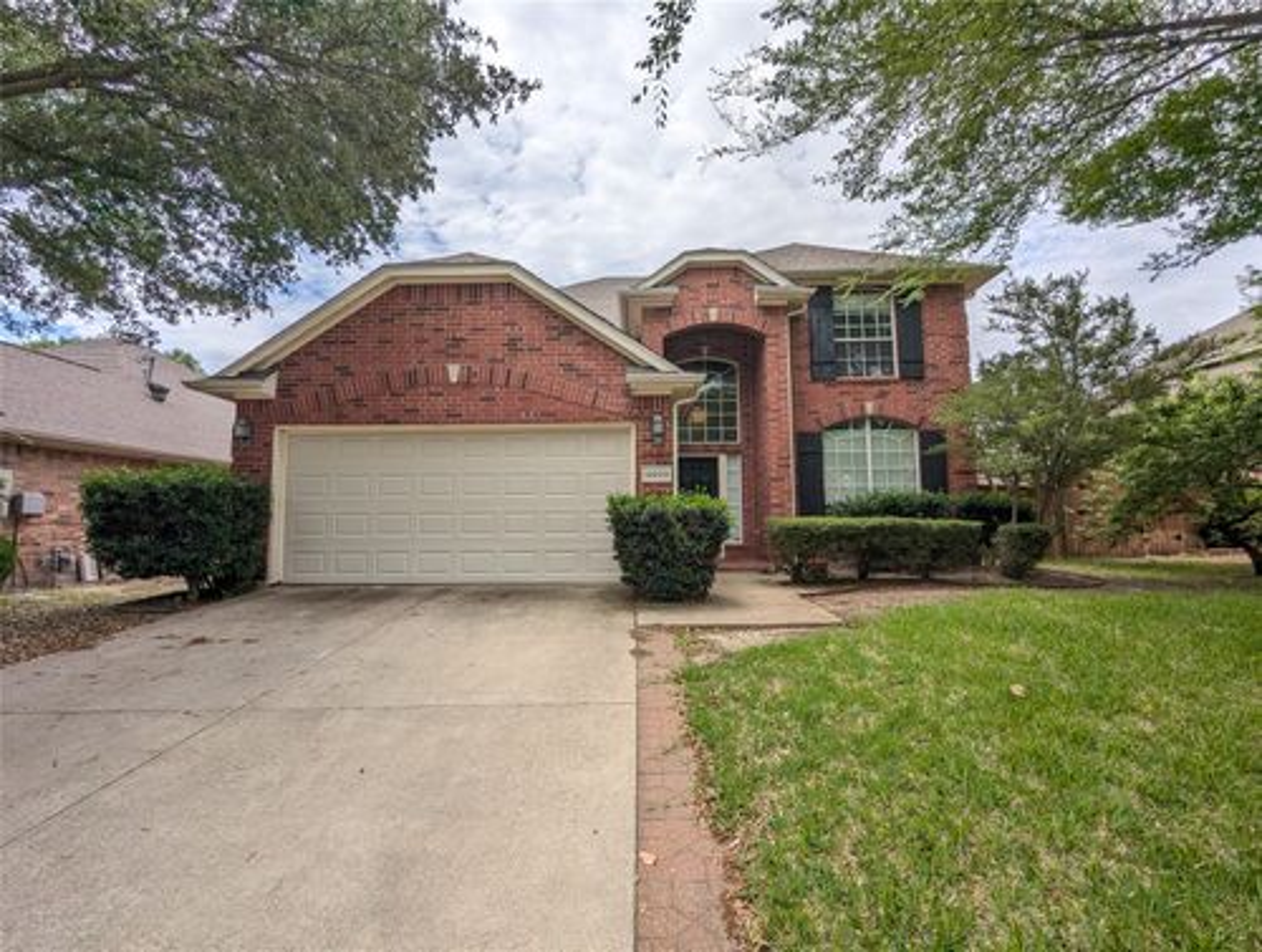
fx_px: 584
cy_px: 476
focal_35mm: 16
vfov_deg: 78.3
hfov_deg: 94.4
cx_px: 631
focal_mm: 2.35
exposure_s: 1/2907
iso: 51
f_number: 2.2
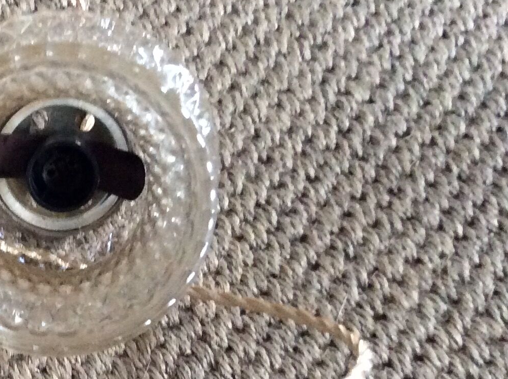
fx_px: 1216
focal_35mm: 83
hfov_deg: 22.2
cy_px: 301
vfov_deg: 17.6
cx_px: -61
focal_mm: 3.3
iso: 250
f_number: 2.4
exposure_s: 1/25
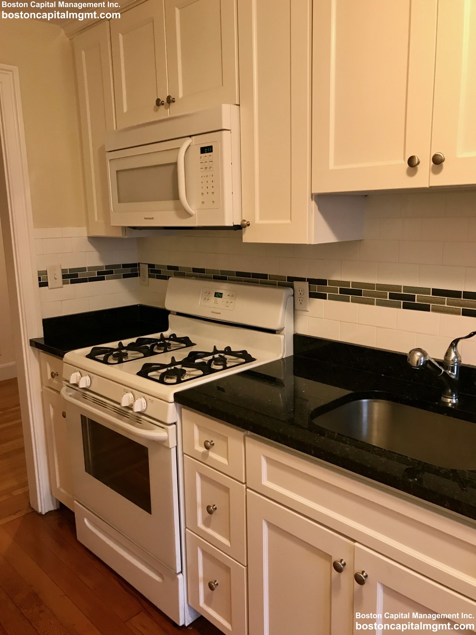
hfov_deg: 49.7
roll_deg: +1.8
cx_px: 238
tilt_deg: -8.5
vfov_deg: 63.4
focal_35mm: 28
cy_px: 318
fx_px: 513
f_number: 1.8
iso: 50
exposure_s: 1/15
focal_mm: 3.99
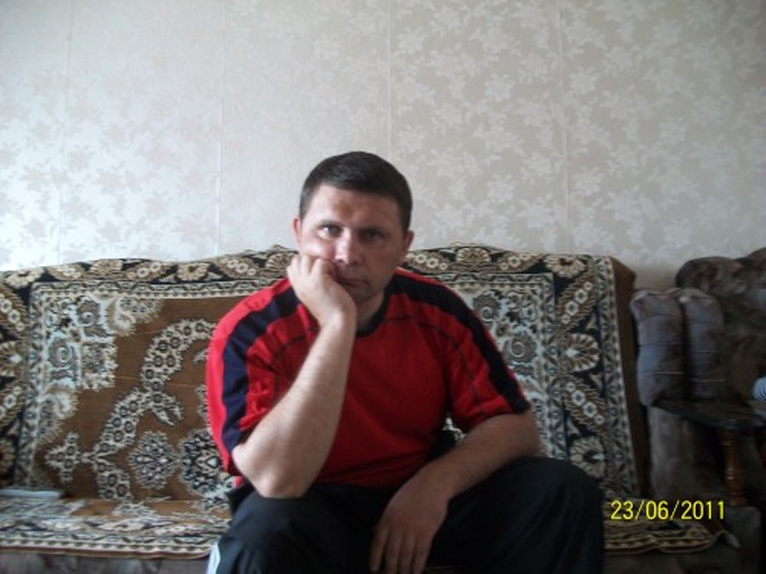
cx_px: 383
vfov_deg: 44.2
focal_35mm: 32
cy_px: 287
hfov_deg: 56.8
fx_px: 708
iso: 160
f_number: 2.9
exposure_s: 1/10
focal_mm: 5.7
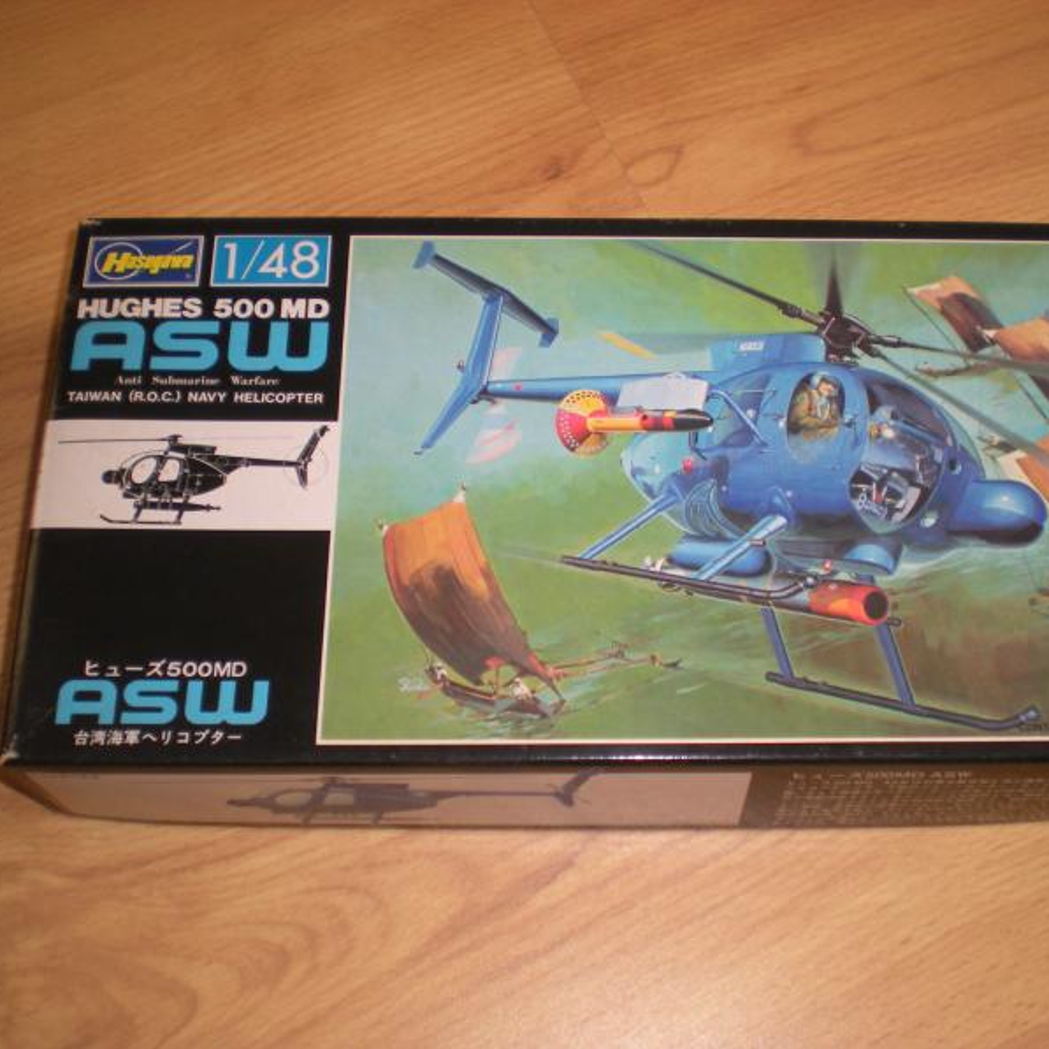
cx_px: 634
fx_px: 1543
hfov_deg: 37.4
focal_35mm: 45
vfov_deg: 37.6
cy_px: 524
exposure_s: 1/61.4
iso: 64
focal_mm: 6.3
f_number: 3.1
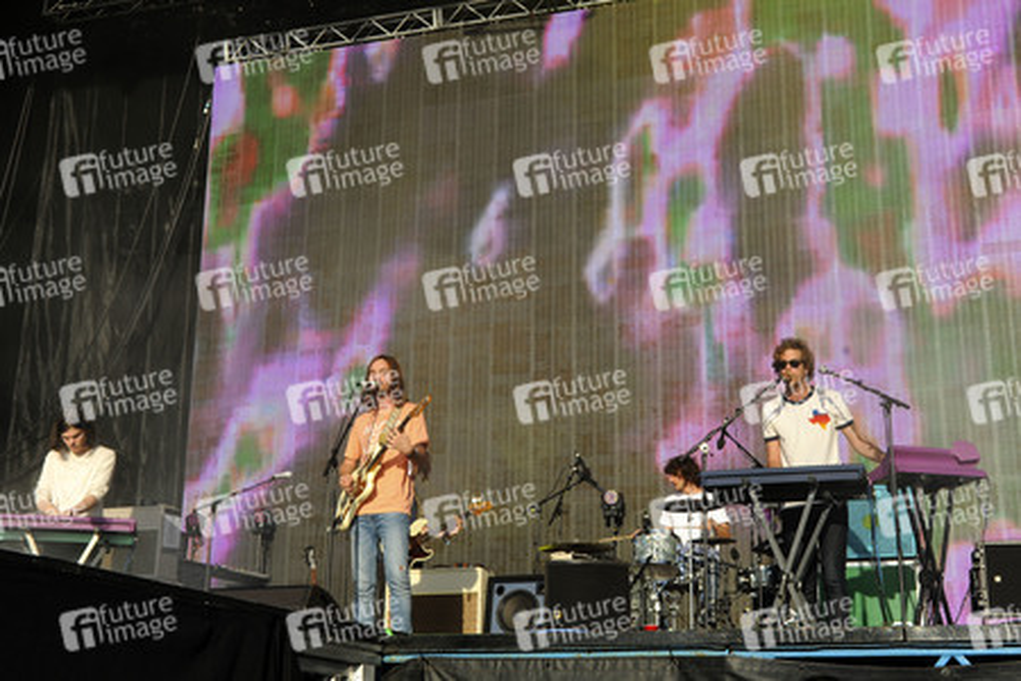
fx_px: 1276
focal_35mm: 45
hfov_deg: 43.6
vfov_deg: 29.9
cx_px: 510
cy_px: 340
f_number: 8
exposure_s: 1/500
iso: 400
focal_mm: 45
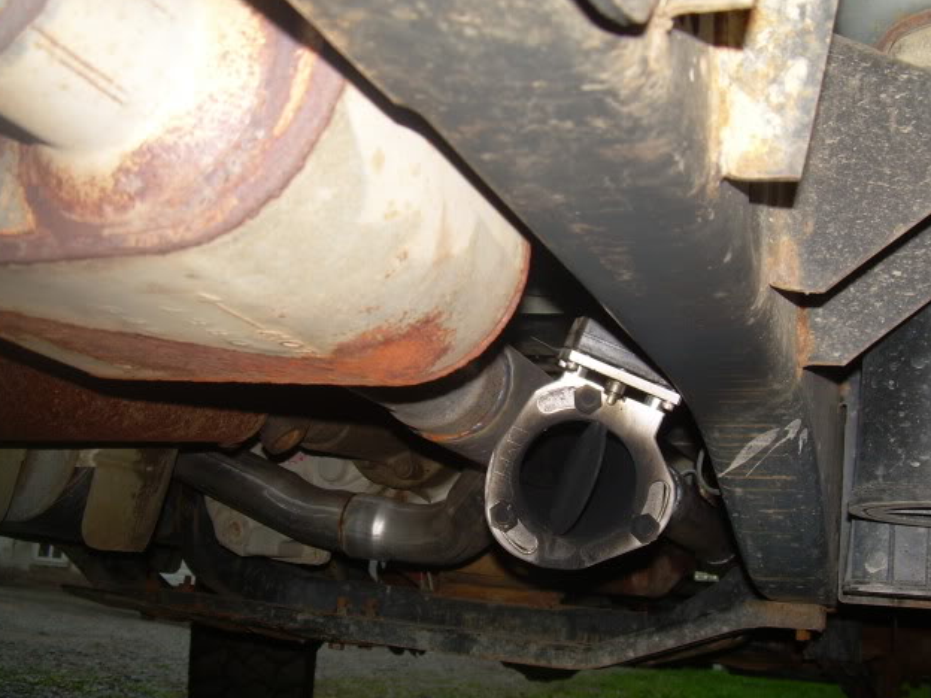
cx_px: 457
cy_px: 342
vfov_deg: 36.8
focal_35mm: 39
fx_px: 1049
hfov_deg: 47.9
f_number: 2.8
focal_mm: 6.3
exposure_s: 1/60
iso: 50
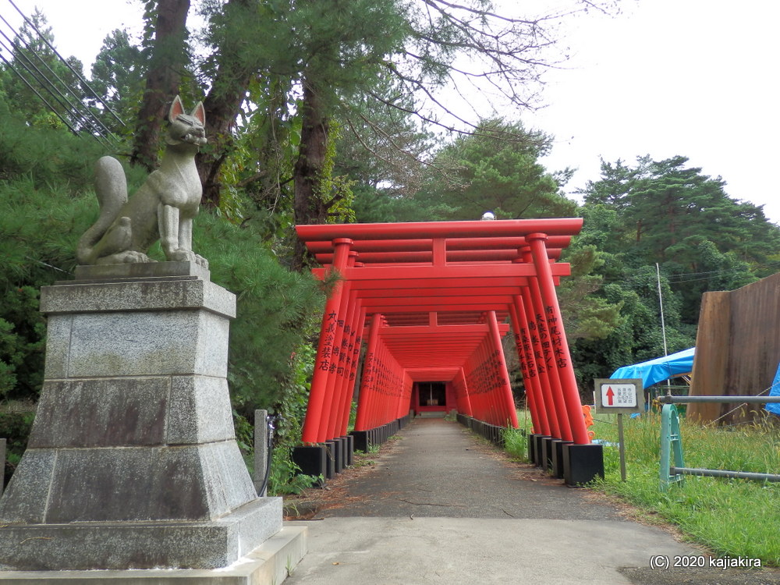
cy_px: 292
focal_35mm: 30
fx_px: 676
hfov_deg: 60.0
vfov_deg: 46.8
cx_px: 390
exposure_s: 1/250
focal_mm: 5.5
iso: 80
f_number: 3.3
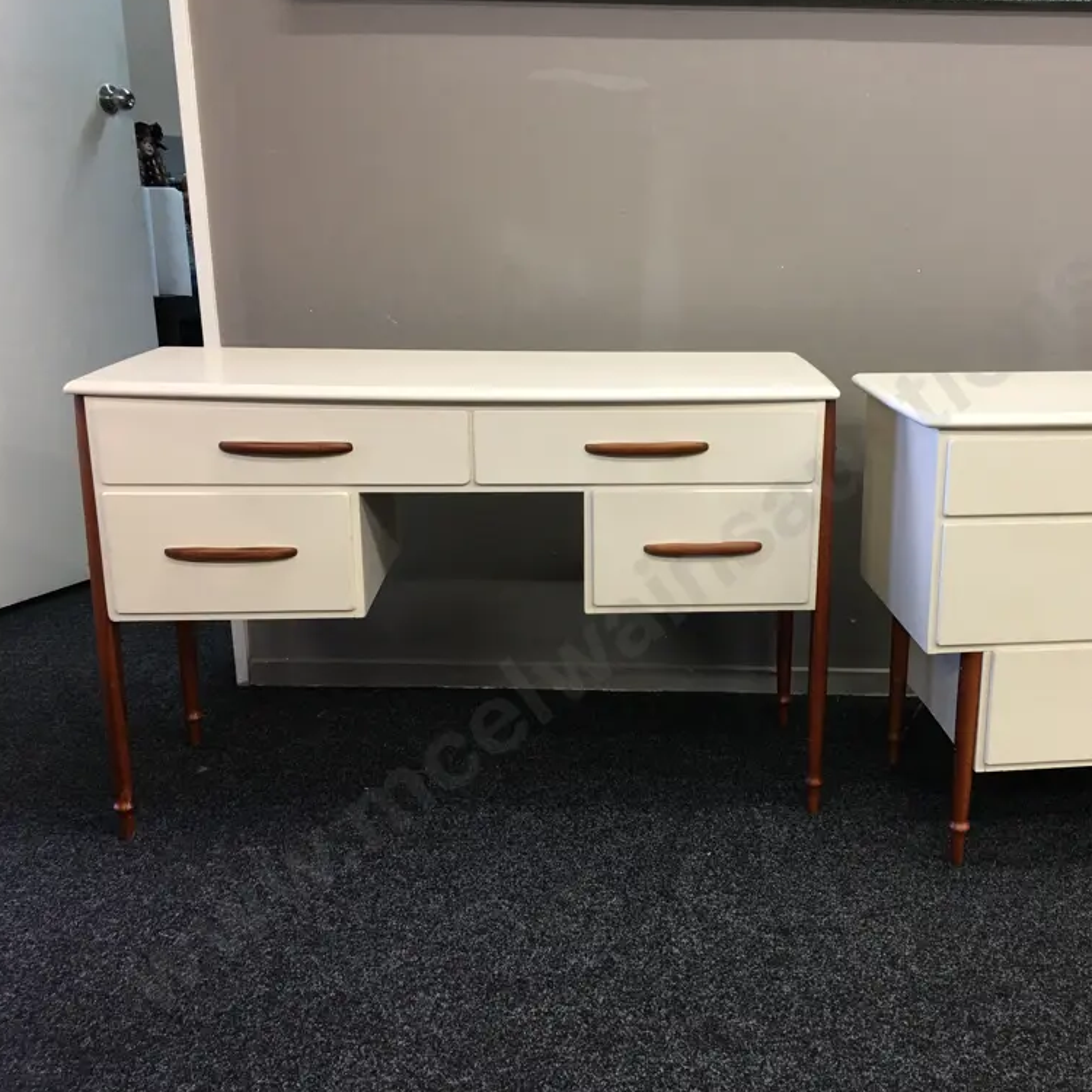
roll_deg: -1.5
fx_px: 1249
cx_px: 731
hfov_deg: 46.5
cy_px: 550
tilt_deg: -14.0
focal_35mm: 35
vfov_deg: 47.2
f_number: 2.2
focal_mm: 4.15
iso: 40
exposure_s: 1/15
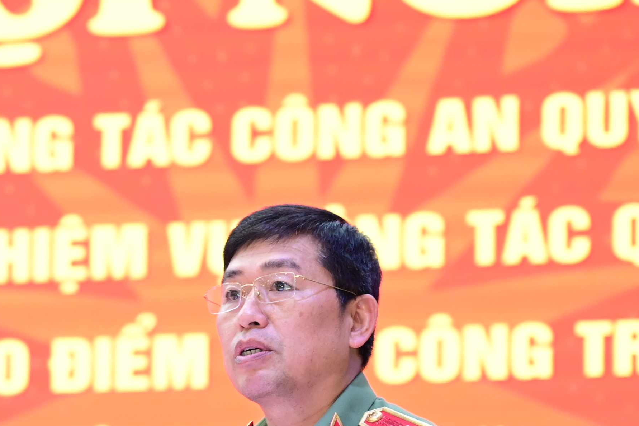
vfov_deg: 4.5
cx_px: -13
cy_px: 395
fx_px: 5412
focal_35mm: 305
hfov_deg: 6.7
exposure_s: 1/100
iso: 2500
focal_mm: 120
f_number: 4.5
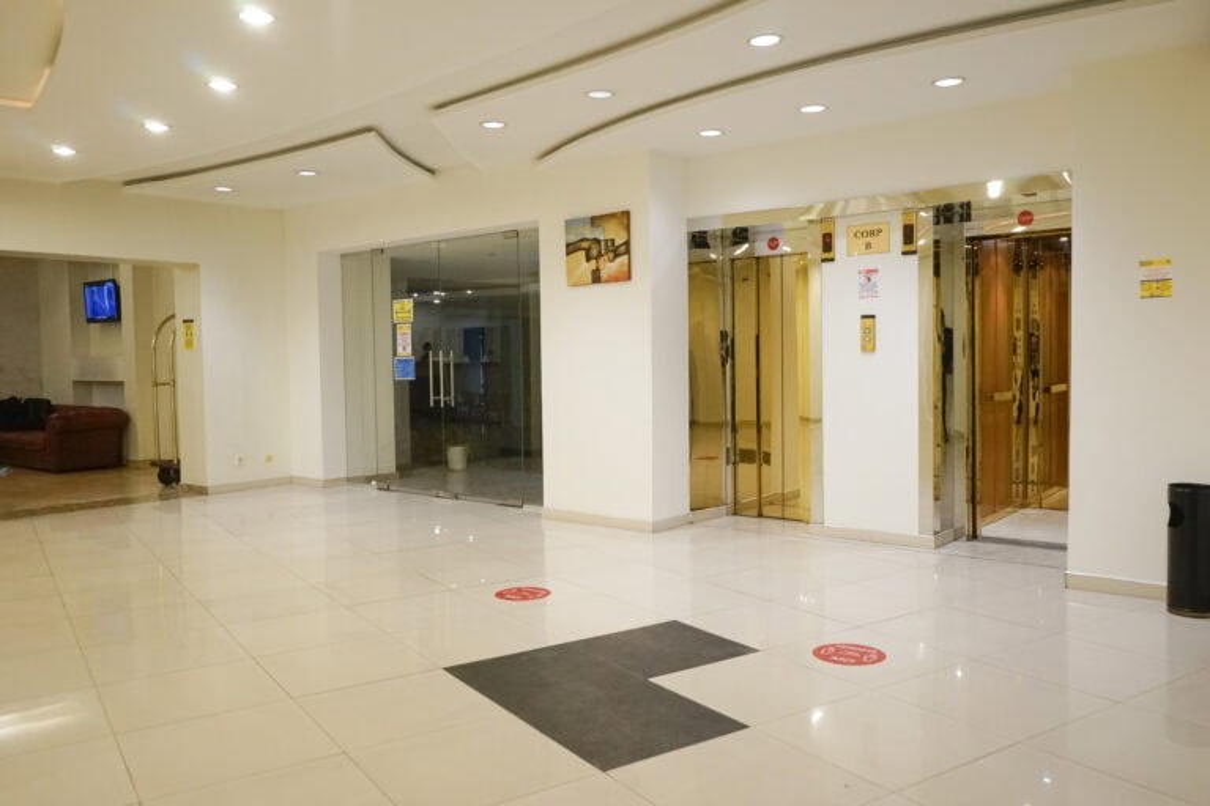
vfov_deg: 46.4
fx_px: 941
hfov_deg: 65.5
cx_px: 605
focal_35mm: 28
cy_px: 403
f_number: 6.7
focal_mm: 28
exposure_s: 1/60
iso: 2500
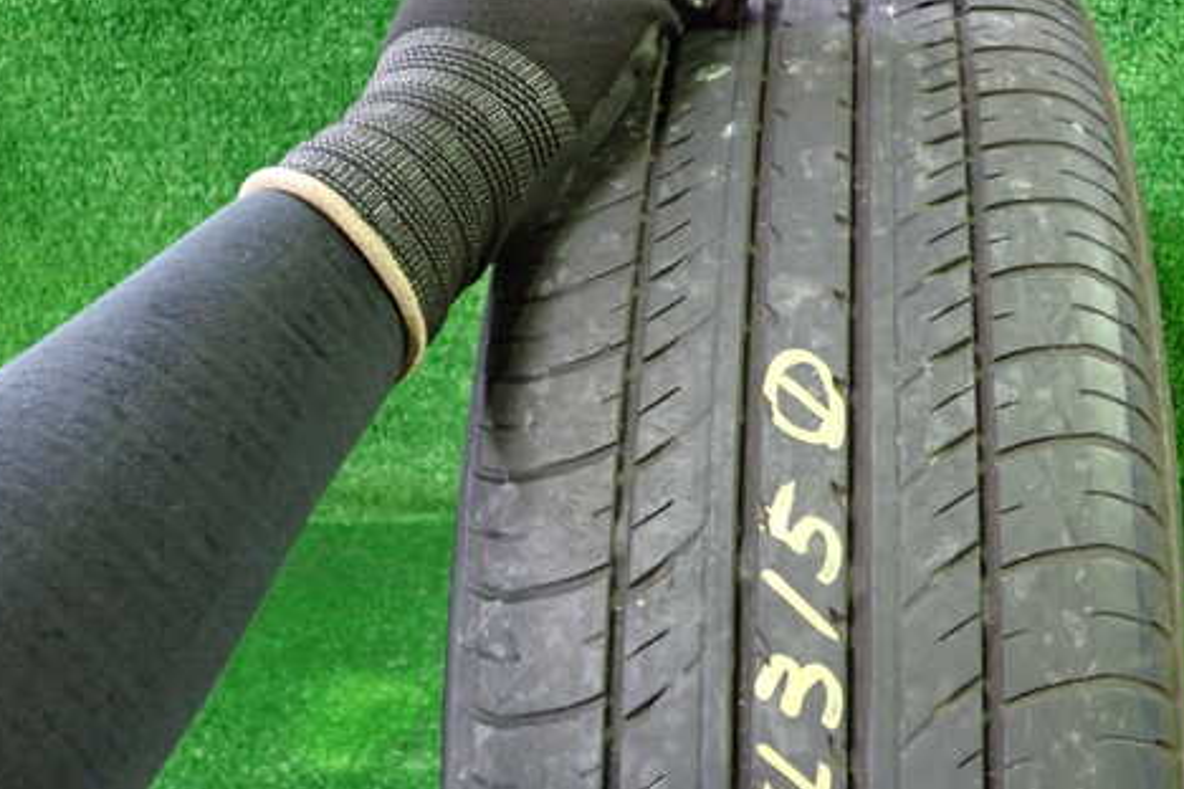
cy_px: 346
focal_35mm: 40
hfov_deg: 48.1
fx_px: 1315
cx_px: 721
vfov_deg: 33.4
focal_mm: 5.4
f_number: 2.3
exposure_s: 1/30
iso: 800
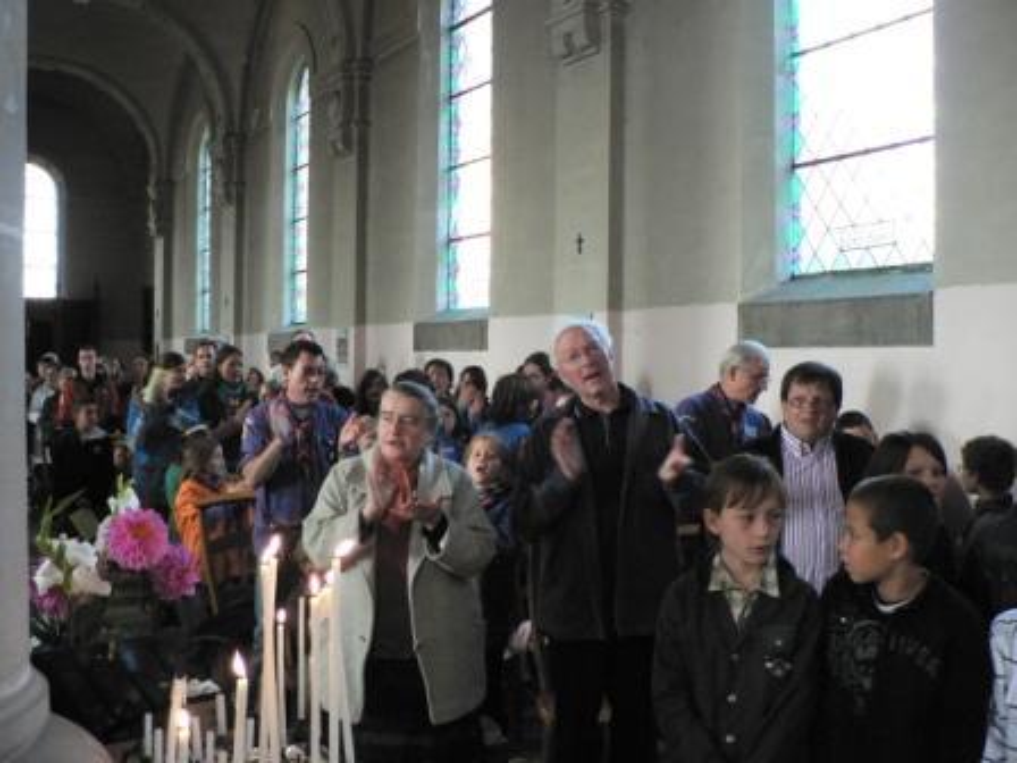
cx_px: 508
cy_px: 382
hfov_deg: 51.4
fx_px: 1058
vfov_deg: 39.7
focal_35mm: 36
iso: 400
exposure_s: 1/50
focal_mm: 6
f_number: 2.8
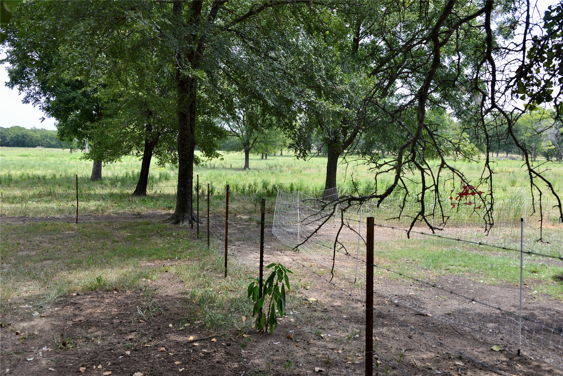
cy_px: 188
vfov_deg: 41.1
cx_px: 282
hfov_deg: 58.7
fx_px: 501
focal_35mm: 32
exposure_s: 1/250
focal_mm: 32
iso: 320
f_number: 8
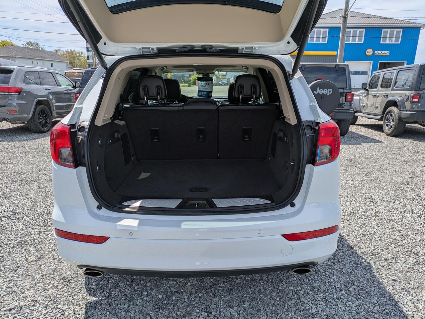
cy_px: 160
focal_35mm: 25
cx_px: 212
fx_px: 307
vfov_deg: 54.9
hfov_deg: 69.4
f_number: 1.89
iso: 48
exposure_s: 1/2222
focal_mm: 5.43
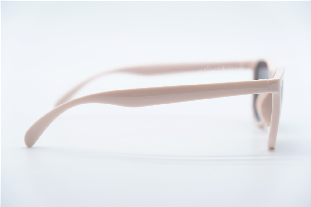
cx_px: 156
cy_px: 104
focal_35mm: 83
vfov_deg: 16.4
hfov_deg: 24.5
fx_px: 717
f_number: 4
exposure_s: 1/1000
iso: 640
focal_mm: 55
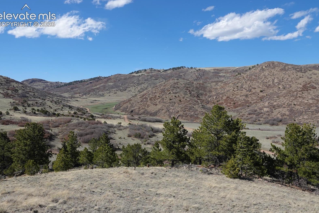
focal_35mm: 32
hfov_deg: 58.7
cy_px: 108
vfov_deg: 41.1
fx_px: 284
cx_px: 158
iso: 100
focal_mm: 11.51
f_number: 4
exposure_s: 1/800
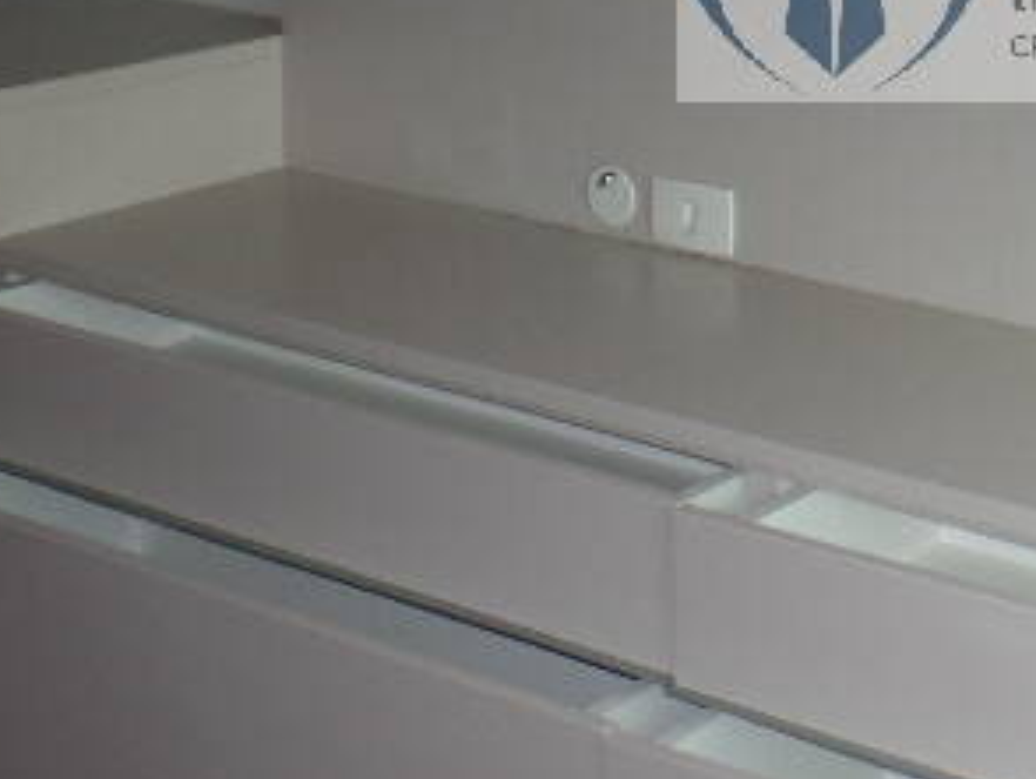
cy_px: -49
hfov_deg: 23.0
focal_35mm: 80
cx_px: 1128
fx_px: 2396
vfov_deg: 17.9
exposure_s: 1/30
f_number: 2.8
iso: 100
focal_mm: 4.1
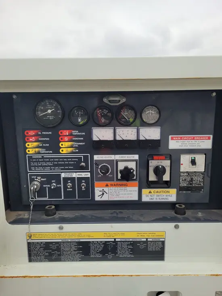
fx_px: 222
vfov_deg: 67.3
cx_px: 111
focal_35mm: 26
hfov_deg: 53.1
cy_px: 148
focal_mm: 5.4
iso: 40
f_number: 1.8
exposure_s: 1/286
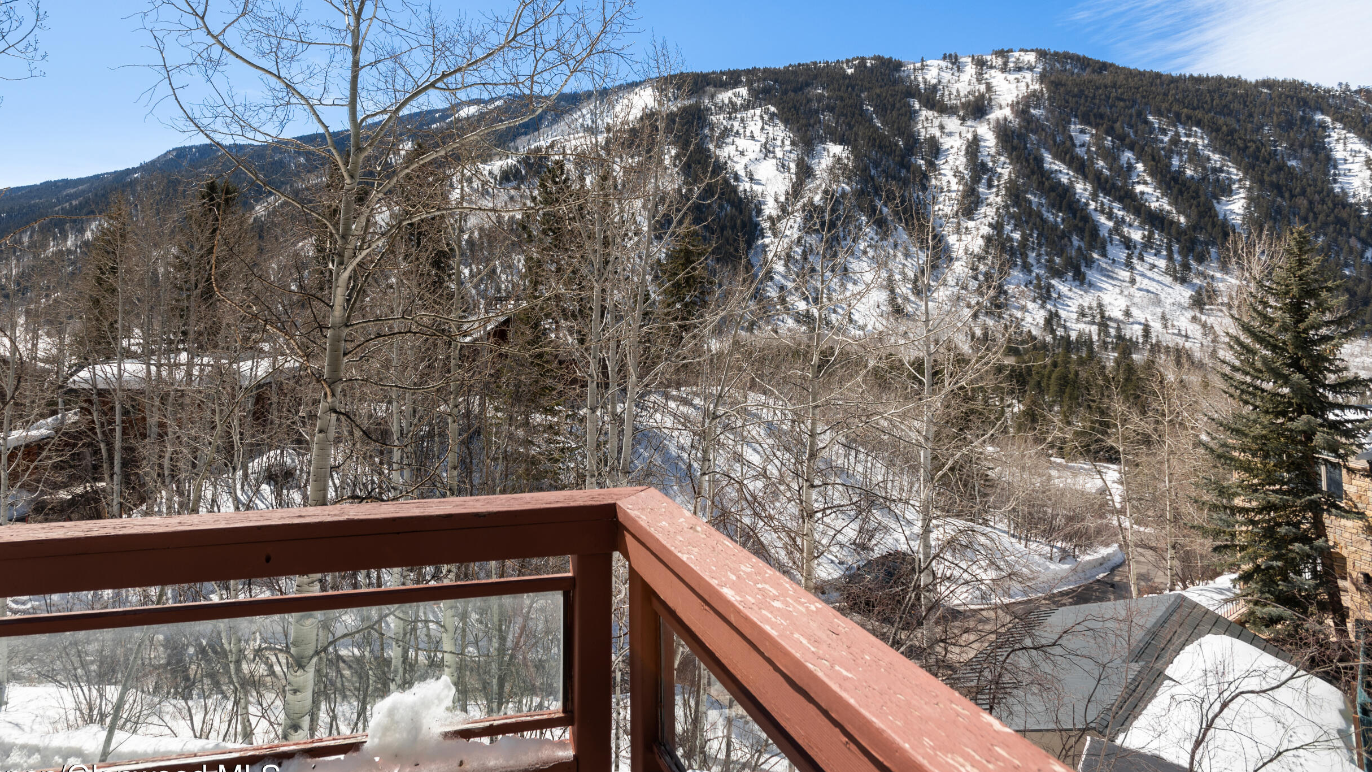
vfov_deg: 50.6
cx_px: 544
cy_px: 263
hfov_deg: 80.2
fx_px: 800
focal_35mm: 22
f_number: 7.1
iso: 100
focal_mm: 17
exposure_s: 1/160
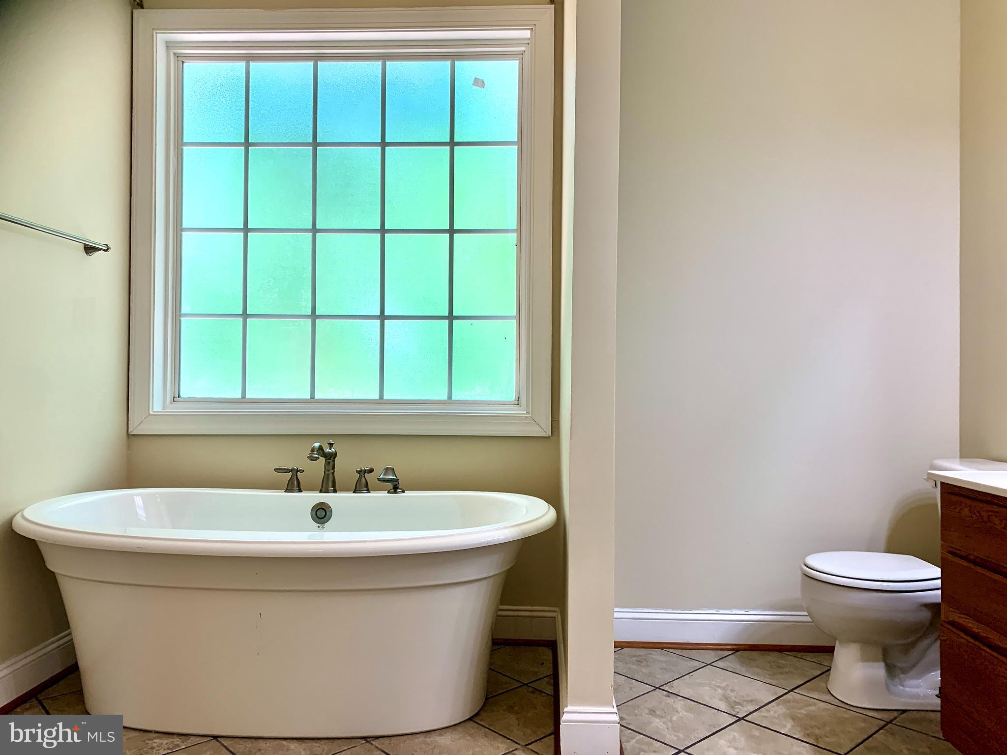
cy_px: 378
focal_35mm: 26
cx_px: 504
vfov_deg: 53.1
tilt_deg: +0.6
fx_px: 756
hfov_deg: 67.3
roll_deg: -0.8
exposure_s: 1/120
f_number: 1.8
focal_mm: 4.25
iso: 80
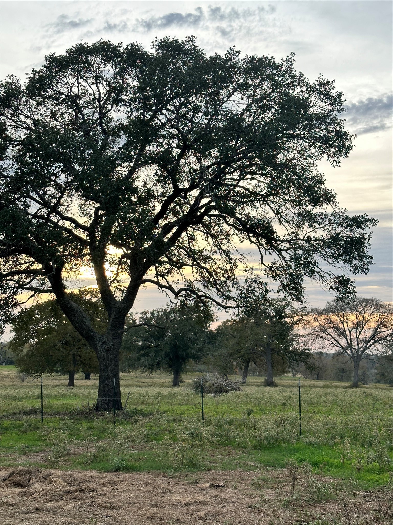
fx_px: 727
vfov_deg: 39.7
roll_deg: -2.4
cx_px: 196
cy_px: 262
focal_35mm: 48
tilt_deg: +6.1
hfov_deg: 30.3
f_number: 1.78
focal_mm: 6.86
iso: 64
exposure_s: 1/549
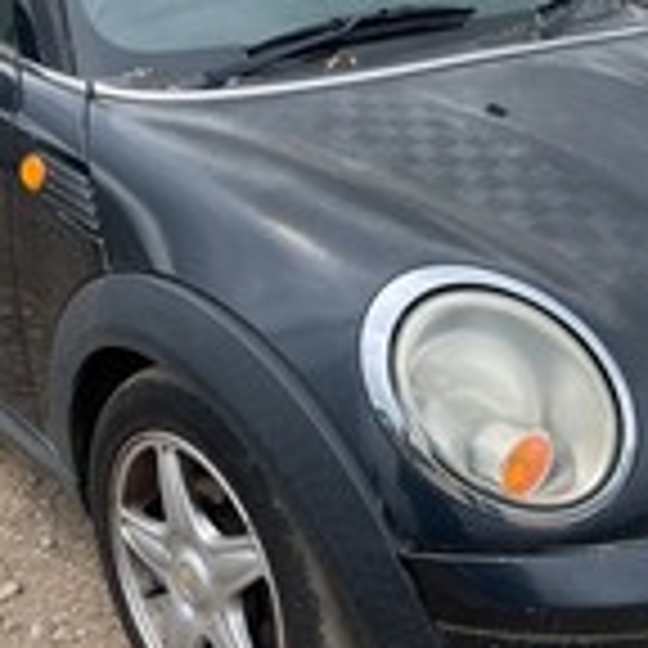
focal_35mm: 56
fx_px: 1186
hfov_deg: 30.5
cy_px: 297
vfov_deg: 30.5
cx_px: 351
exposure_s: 1/1667
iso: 32
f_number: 1.6
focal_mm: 4.2
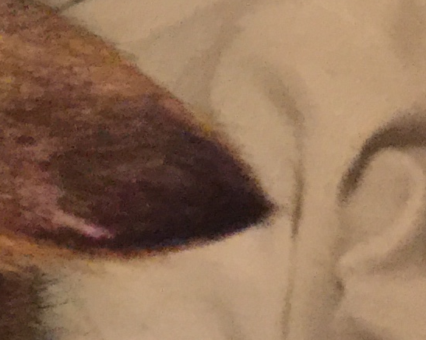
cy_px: 61
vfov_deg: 9.1
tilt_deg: -47.2
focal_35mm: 169
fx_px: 2130
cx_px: -755
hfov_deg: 9.5
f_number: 2.2
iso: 100
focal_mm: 4.15
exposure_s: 1/4
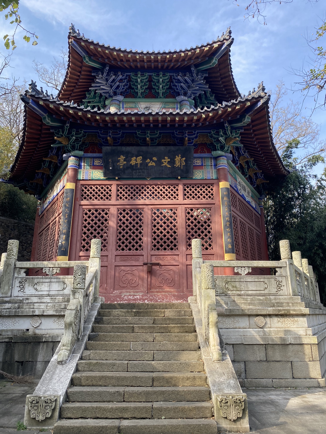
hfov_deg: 53.1
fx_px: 326
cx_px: 163
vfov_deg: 67.3
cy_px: 217
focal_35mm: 26
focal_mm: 4.25
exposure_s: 1/481
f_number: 1.8
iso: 32
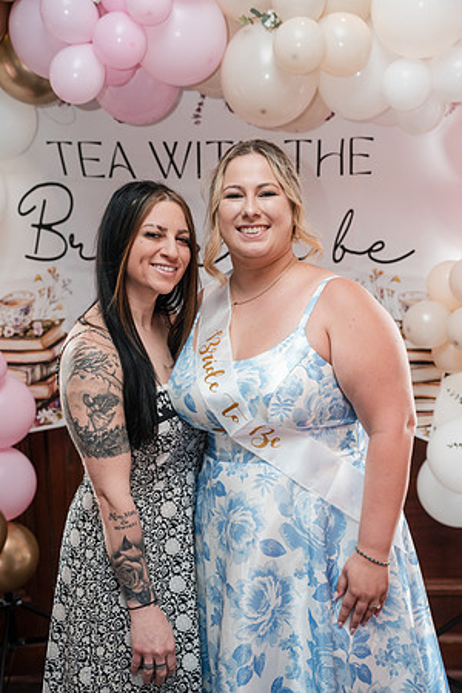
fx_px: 1059
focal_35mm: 55
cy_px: 346
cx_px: 231
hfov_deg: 24.6
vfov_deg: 36.2
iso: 2500
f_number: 4
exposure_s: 1/250
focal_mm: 55
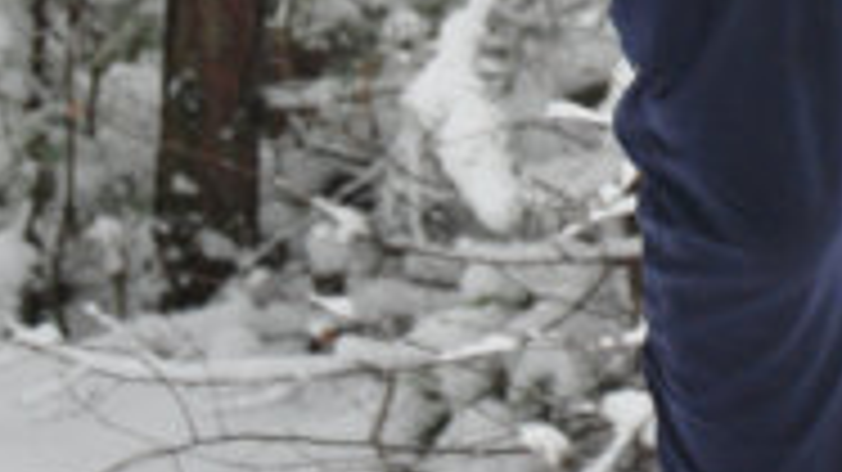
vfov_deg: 1.7
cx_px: 786
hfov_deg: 3.1
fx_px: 15694
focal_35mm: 703
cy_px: -512
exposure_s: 1/320
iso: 800
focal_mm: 105
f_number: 5.6
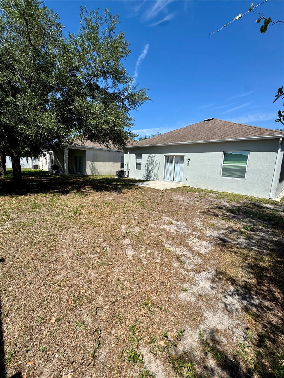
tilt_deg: -8.5
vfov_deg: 102.1
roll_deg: -0.8
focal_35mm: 14
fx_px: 153
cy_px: 189
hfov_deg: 85.7
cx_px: 142
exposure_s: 1/2415
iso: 50
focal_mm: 2.22
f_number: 2.2
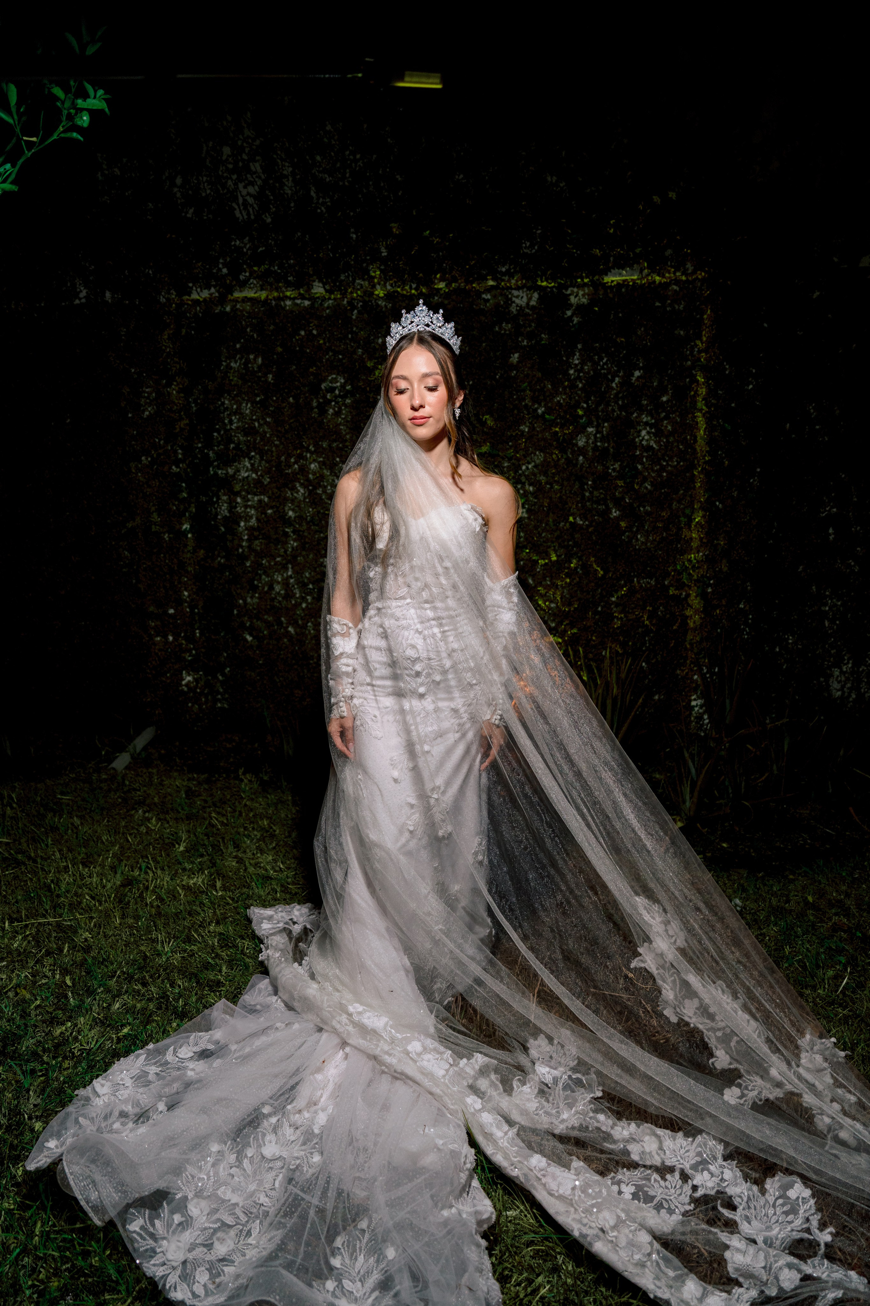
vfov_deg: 73.7
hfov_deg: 53.1
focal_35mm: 24
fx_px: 870
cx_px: 435
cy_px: 653
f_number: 2.8
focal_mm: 24
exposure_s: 1/160
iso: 1250
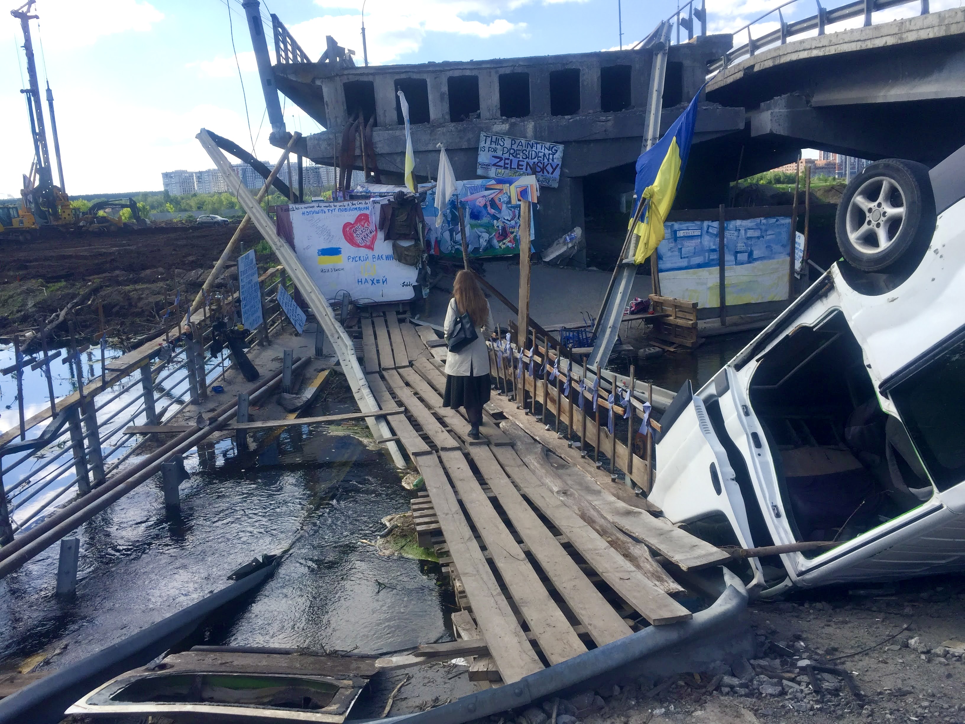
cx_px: 482
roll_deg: +3.4
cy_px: 362
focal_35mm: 29
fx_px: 808
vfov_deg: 48.2
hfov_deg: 61.7
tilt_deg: -9.4
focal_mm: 4.15
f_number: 2.2
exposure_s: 1/1068
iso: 32
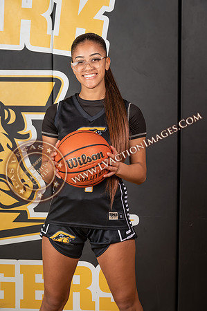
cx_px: 104
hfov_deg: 10.9
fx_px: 1081
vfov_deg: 16.4
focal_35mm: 125
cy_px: 156
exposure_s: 1/125
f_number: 9
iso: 100
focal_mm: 125
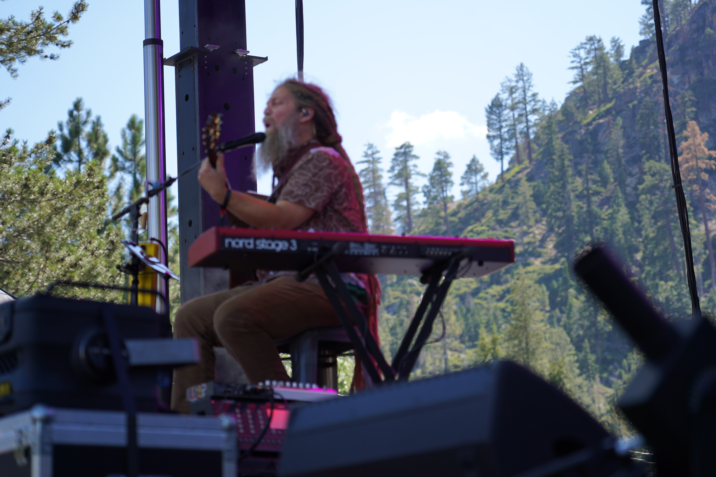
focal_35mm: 105
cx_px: 358
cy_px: 238
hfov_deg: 19.5
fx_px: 2088
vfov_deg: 13.0
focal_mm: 105
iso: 100
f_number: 4.5
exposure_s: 1/320
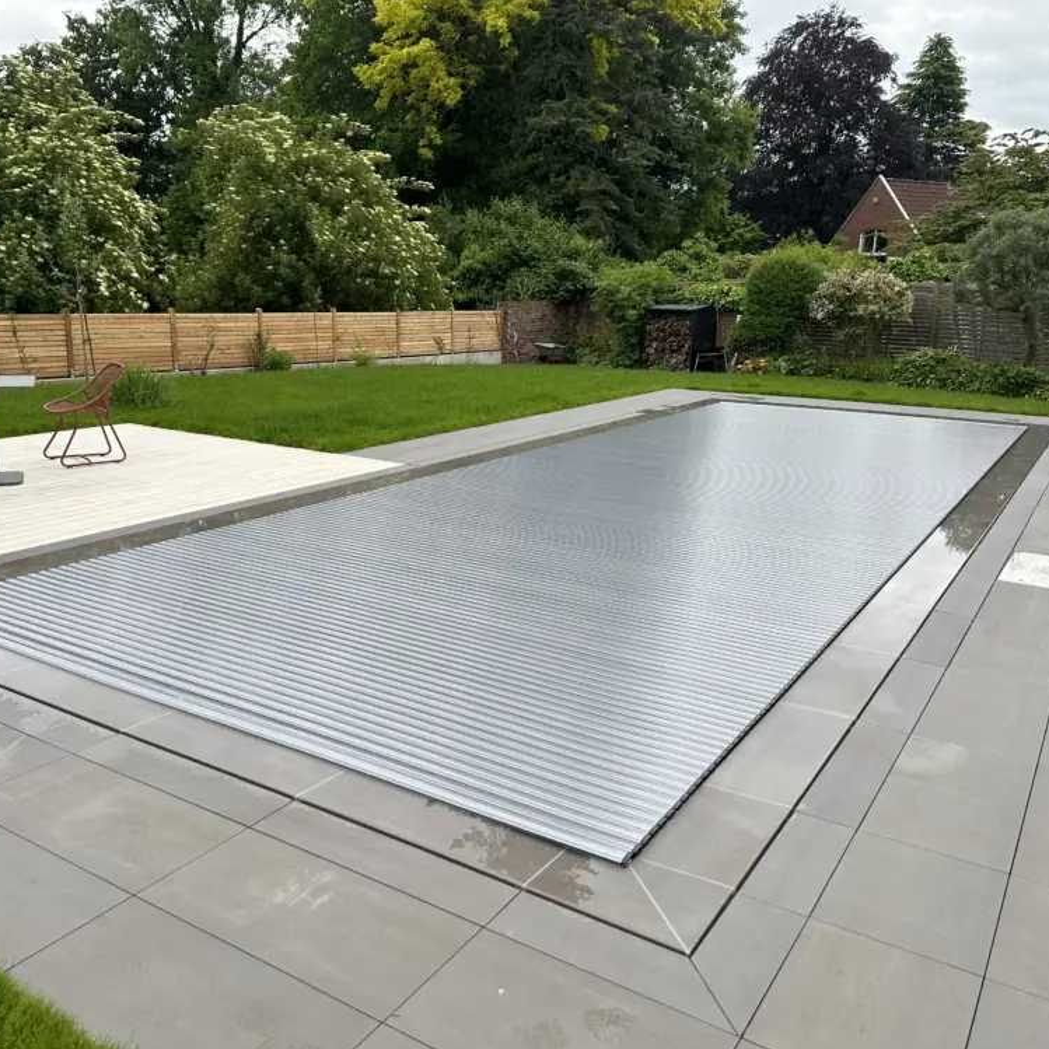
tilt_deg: -12.3
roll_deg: -0.5
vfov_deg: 55.6
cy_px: 514
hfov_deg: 55.5
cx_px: 476
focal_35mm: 29
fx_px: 994
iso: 80
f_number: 1.78
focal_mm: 6.86
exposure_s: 1/822
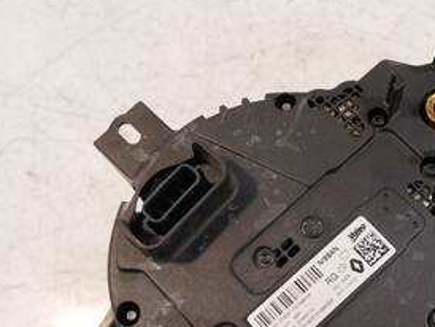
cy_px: 278
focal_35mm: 42
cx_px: 322
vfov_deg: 33.1
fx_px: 528
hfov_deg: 43.4
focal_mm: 12
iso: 1250
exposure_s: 1/125
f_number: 3.5
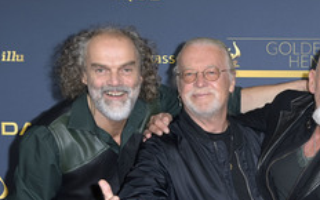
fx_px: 828
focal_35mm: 95
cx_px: 266
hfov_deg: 21.5
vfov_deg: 13.6
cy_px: 183
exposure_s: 1/250
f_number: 7.1
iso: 500
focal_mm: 48
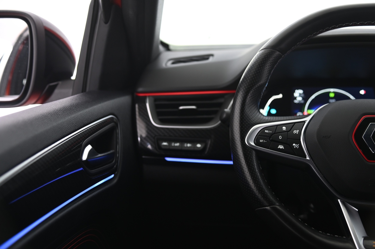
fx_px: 520
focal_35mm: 50
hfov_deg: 39.6
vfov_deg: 26.9
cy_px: 124
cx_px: 188
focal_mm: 50
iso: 1000
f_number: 4
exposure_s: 1/10
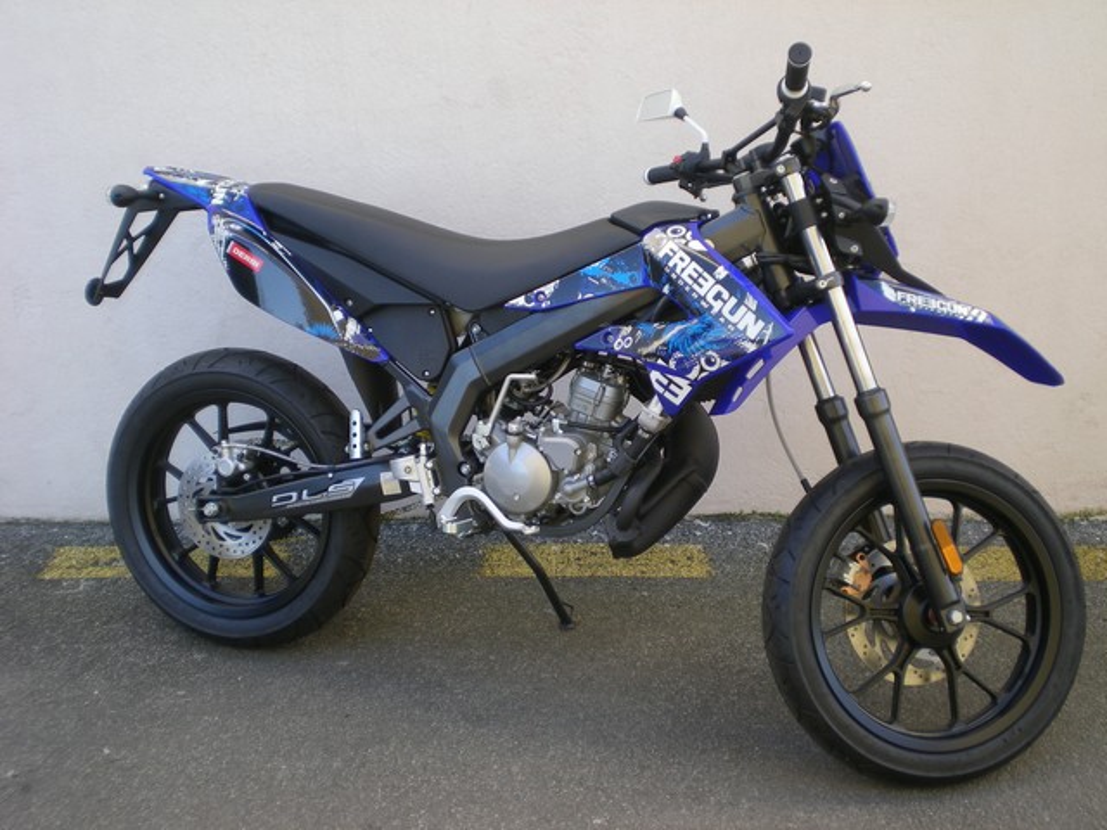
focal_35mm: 44
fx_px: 1407
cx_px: 554
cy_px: 415
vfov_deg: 32.9
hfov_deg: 42.9
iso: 50
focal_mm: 7.4
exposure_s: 1/108
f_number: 3.5
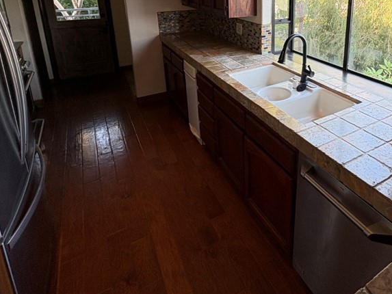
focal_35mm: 25
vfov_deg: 50.9
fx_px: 283
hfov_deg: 66.7
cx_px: 273
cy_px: 52
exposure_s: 1/120
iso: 80
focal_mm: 2.22
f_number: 2.2
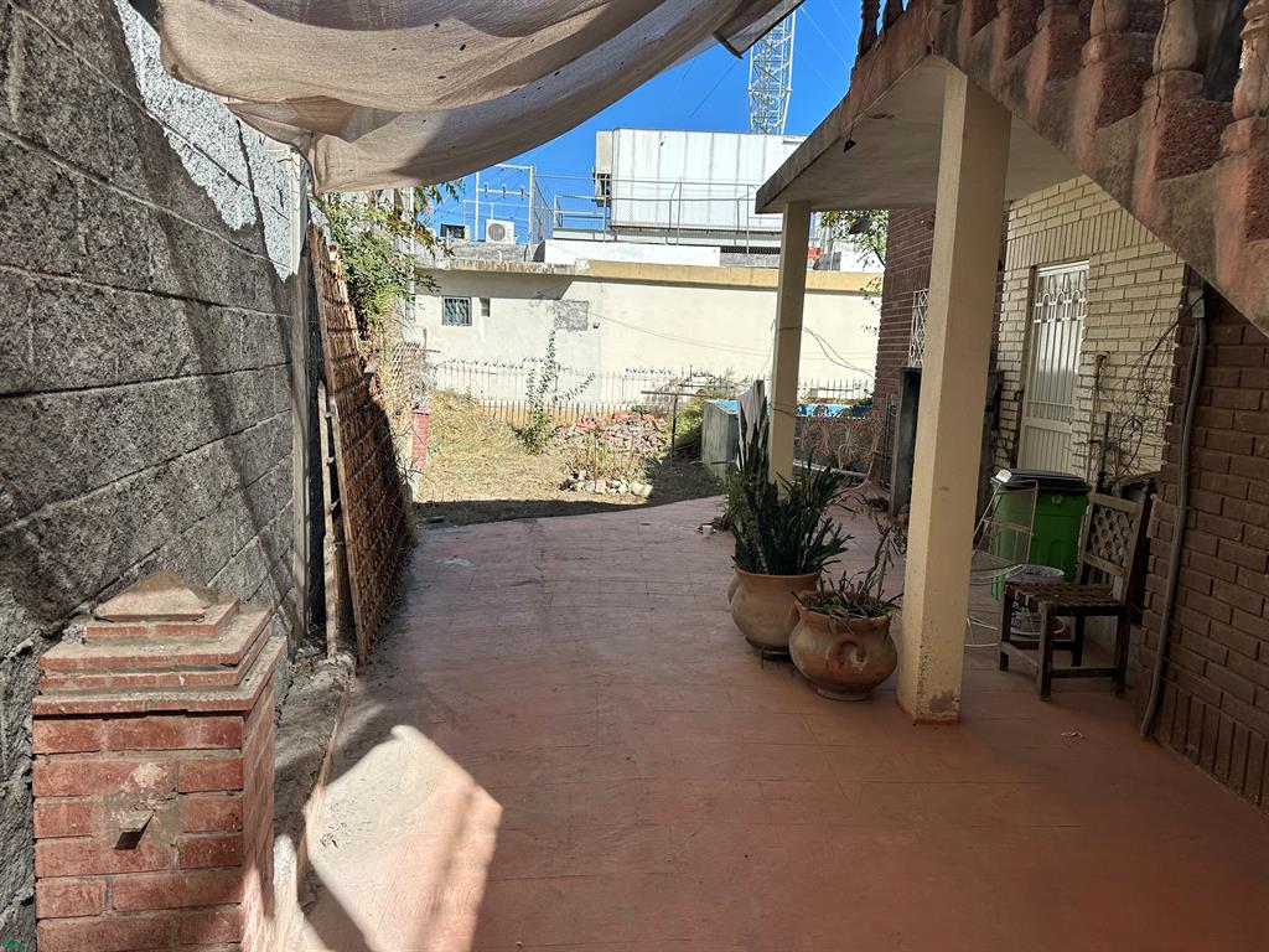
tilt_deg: -7.7
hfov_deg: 71.6
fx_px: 880
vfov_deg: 56.8
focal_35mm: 24
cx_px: 634
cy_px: 476
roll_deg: -2.8
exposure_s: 1/2410
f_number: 1.78
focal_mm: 6.86
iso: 80
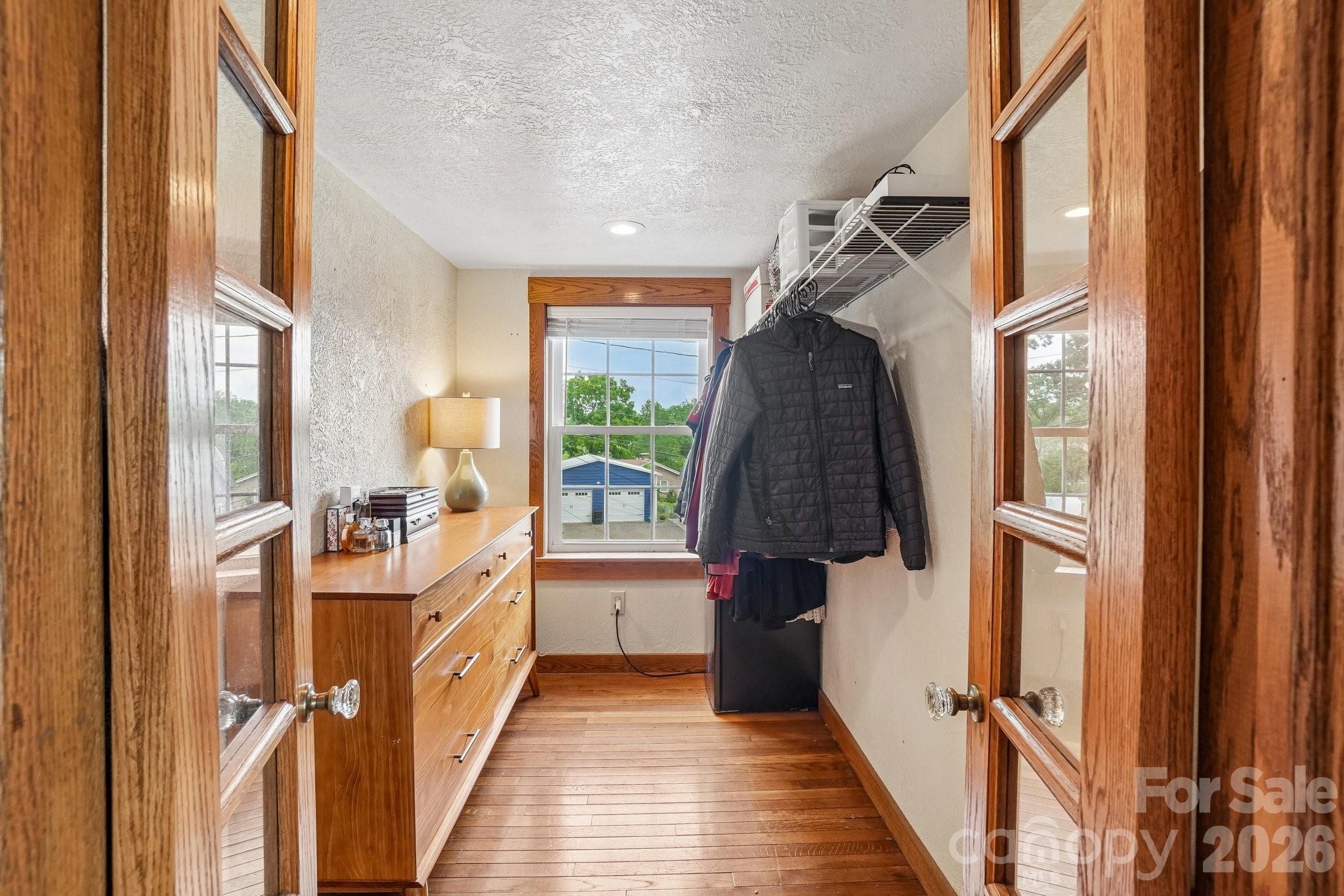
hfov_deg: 100.4
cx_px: 672
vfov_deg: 77.3
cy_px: 448
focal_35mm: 15
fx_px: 560
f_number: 8
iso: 400
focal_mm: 10
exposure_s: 1/30
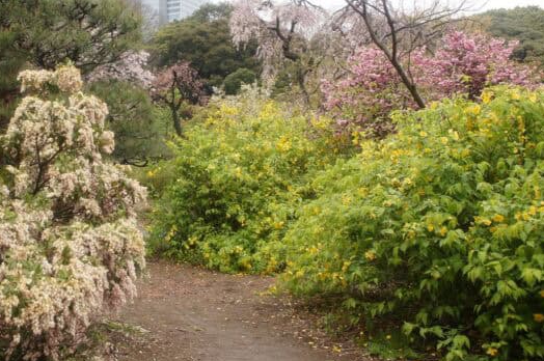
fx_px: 694
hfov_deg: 42.1
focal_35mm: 46
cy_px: 168
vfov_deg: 29.2
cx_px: 172
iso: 200
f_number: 5.6
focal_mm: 22
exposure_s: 1/400
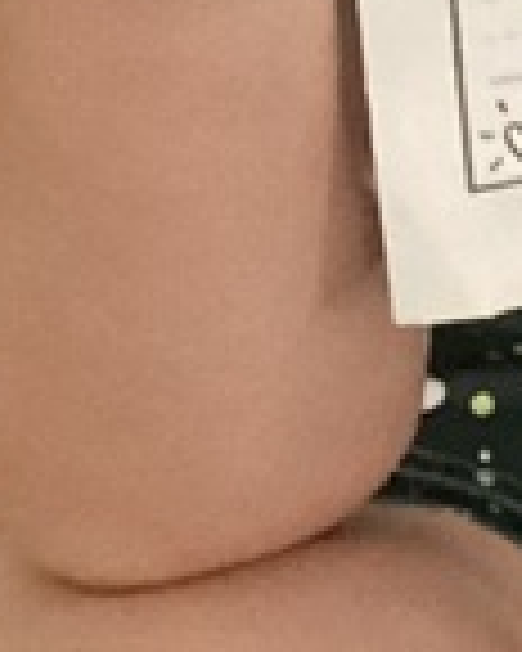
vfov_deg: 8.7
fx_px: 4133
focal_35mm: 214
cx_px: 1017
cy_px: -499
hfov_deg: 7.0
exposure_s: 1/24
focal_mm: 3.3
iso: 640
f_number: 2.4
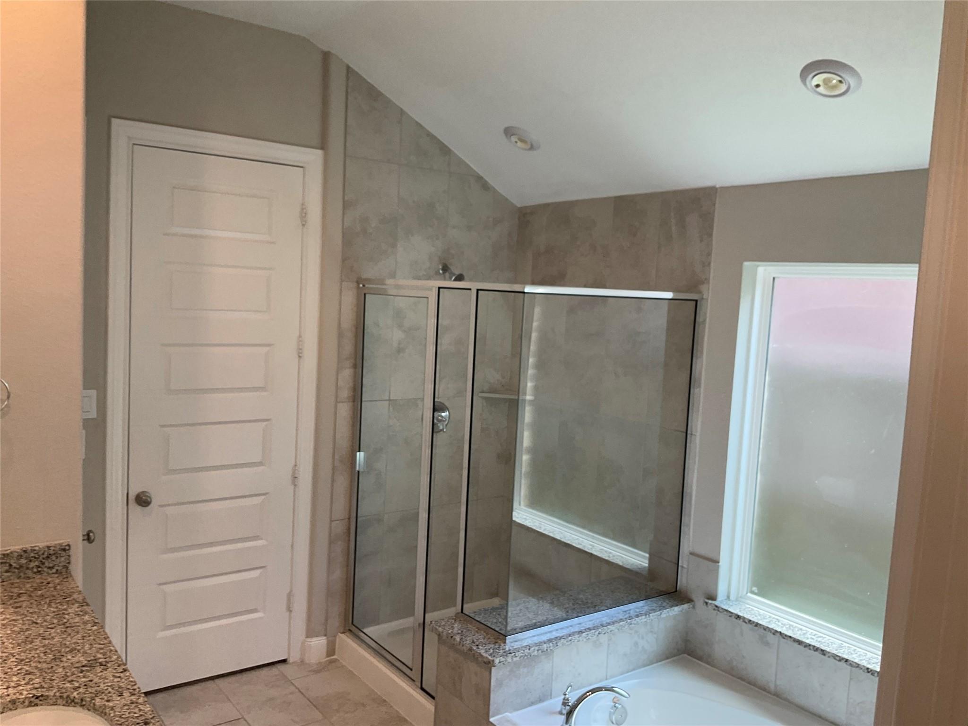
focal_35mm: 29
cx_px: 484
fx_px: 811
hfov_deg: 61.7
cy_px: 363
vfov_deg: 48.2
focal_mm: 3
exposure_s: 1/120
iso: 40
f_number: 1.8
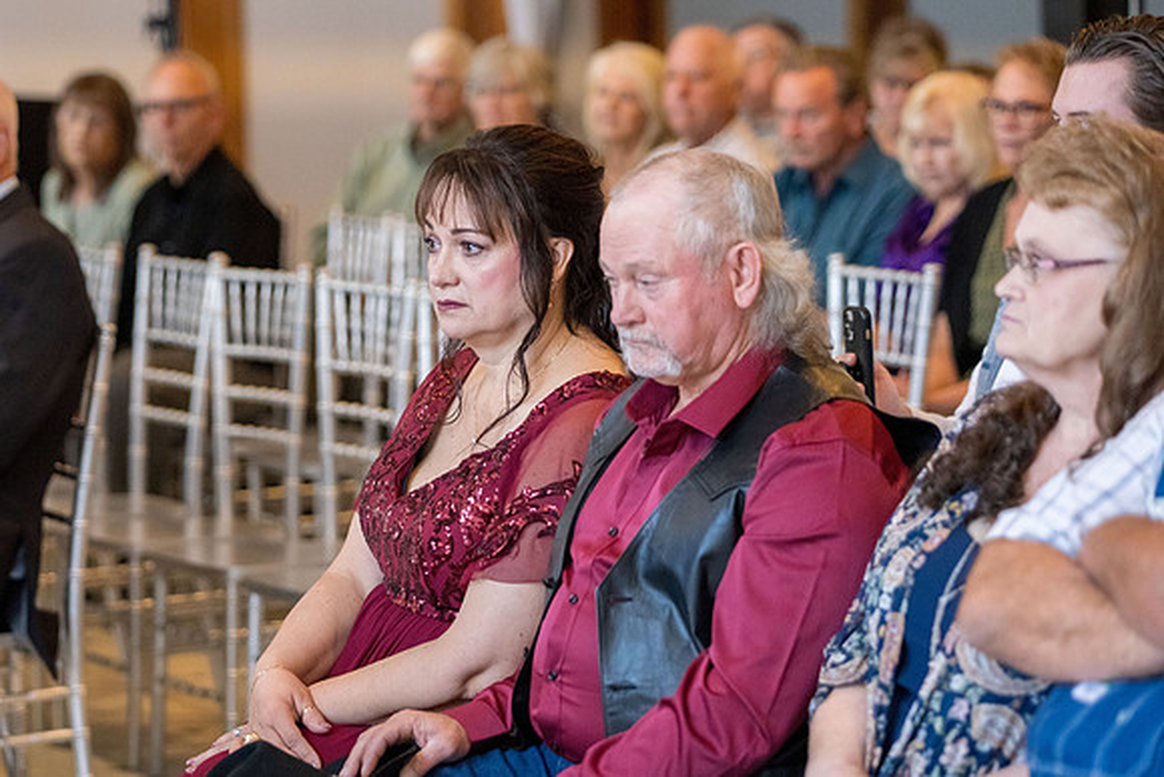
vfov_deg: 13.0
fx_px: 3396
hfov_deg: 19.5
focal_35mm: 105
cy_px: 388
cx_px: 582
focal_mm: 105
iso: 6400
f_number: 2.8
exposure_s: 1/500
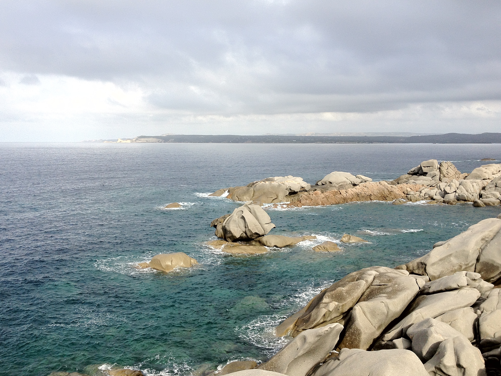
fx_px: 550
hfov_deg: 48.9
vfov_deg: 37.7
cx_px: 233
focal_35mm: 38
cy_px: 178
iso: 64
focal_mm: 4.28
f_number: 2.4
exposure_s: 1/1104
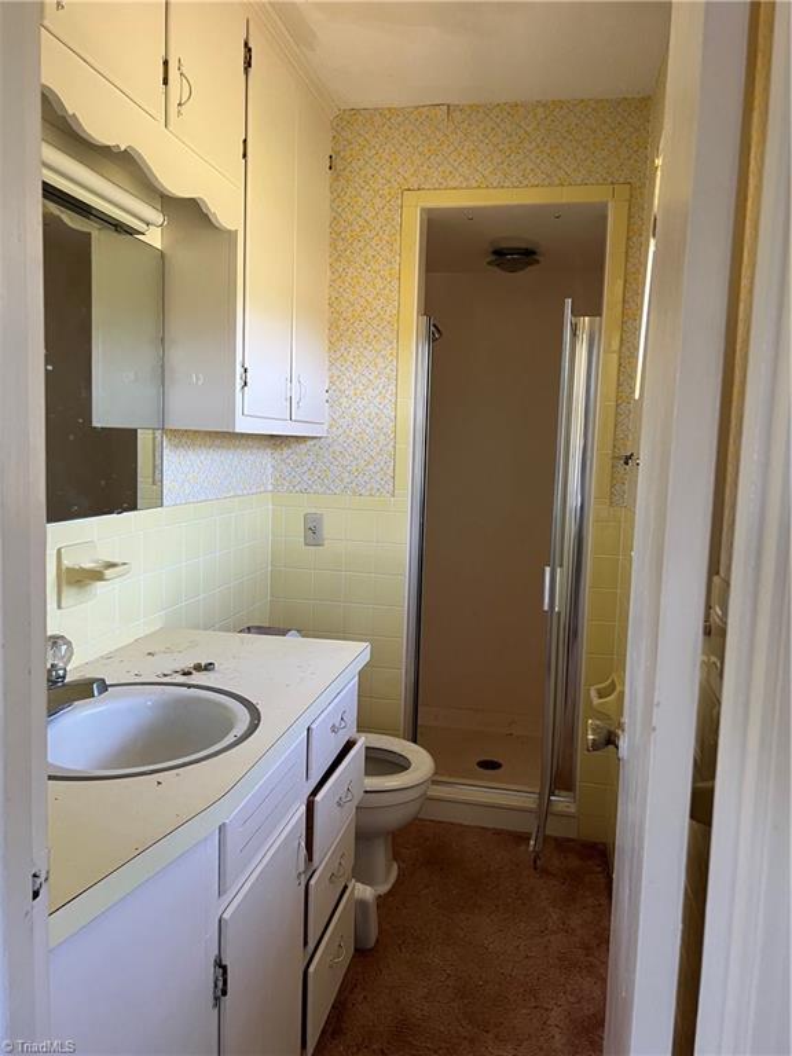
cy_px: 528
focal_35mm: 26
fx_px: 793
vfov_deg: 67.3
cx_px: 396
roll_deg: -1.9
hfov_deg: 53.1
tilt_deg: -3.4
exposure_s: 1/91
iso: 125
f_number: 1.5
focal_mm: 5.7
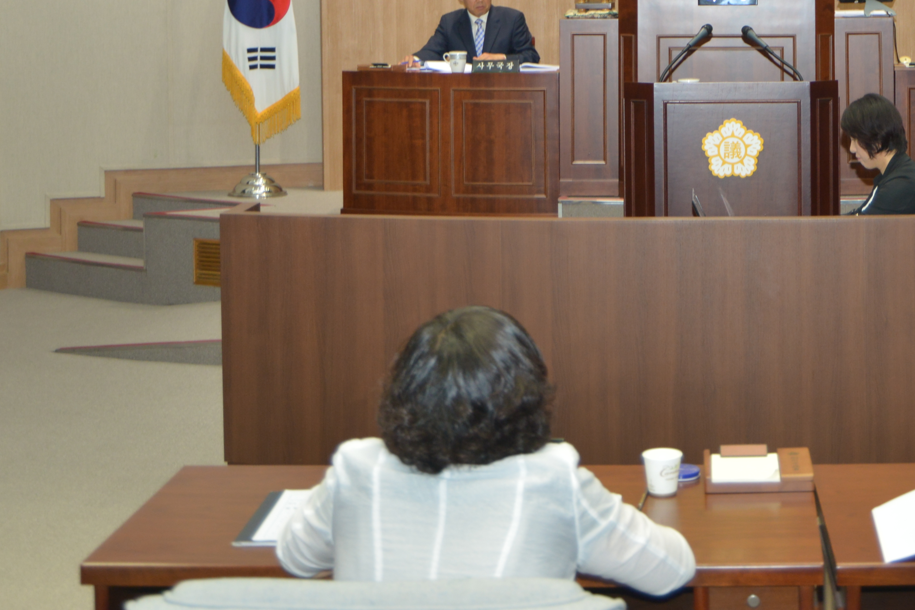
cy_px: 35
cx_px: 739
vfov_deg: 17.4
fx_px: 1957
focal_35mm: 77
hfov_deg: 25.8
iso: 800
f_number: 5
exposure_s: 1/100
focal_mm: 40
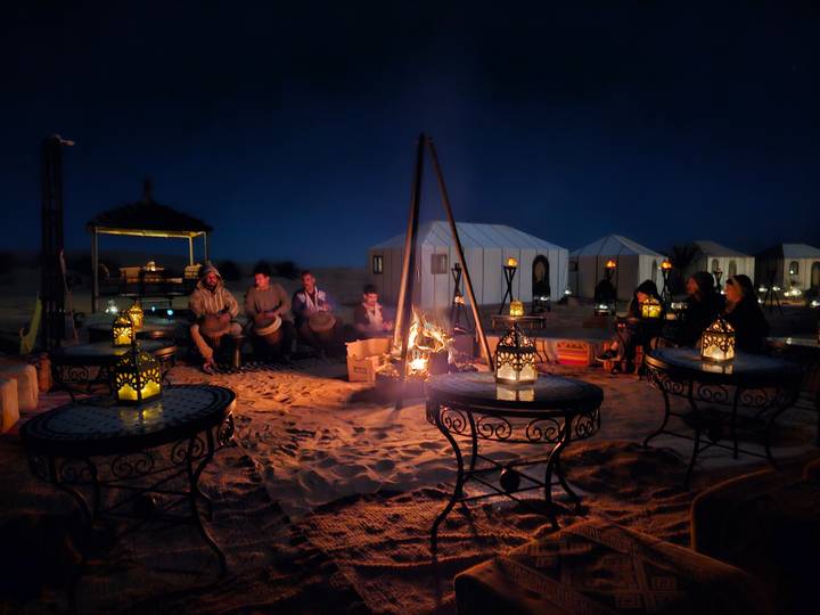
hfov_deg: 73.9
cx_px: 410
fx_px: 545
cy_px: 308
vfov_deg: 58.9
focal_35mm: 23
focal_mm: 6.3
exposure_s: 1/7.14
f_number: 1.7
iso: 2000
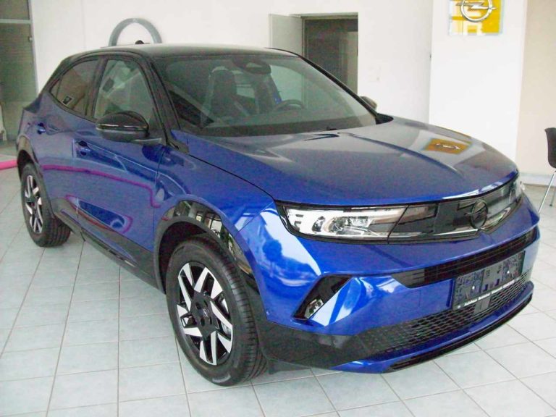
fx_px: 578
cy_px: 208
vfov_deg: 39.7
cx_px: 278
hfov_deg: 51.4
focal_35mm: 36
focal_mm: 6
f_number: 2.7
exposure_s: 1/512
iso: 800
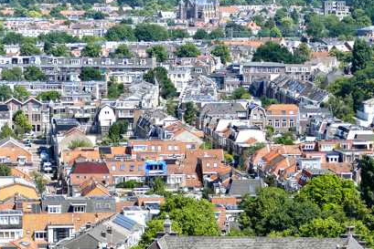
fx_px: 2421
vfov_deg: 5.9
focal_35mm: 233
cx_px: 358
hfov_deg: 8.8
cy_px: 290
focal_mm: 34
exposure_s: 1/800
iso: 125
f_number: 3.8
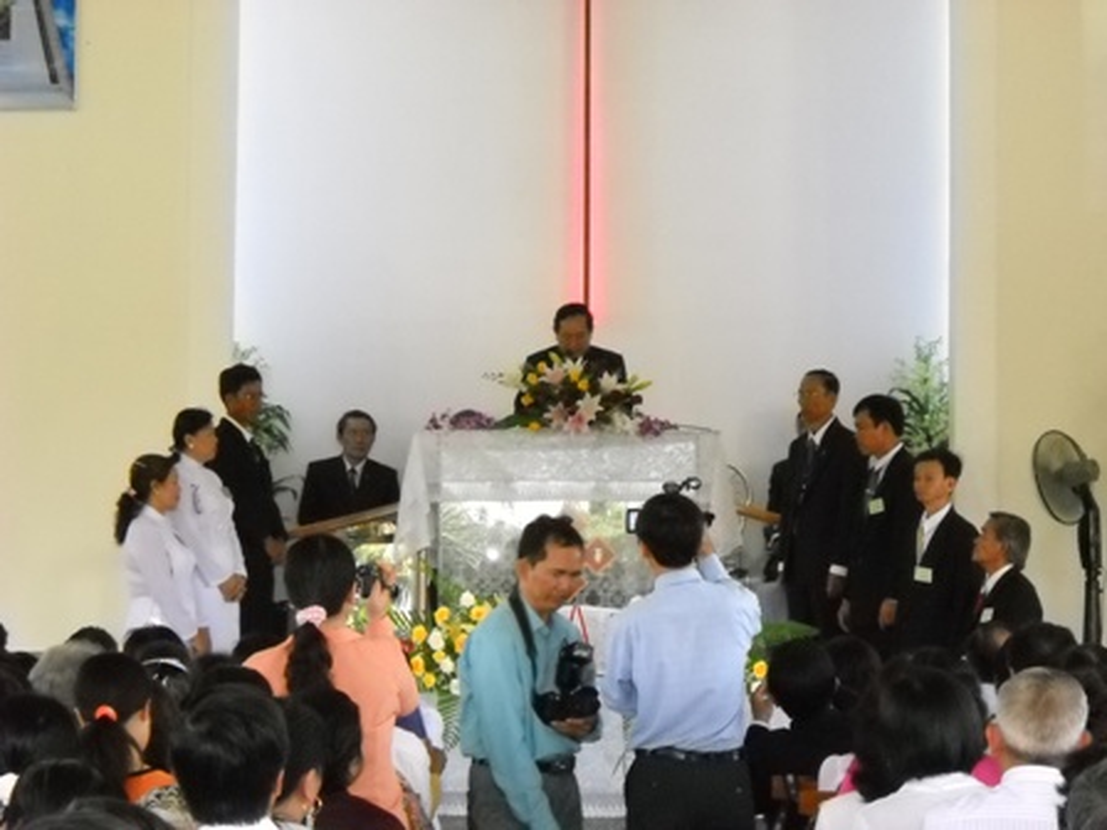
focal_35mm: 124
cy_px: 415
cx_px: 554
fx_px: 3965
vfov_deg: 12.0
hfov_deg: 15.9
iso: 800
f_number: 6
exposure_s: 1/60
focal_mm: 20.49
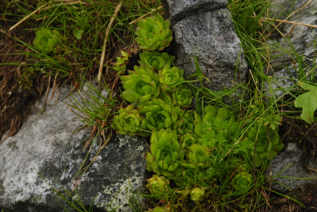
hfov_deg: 13.8
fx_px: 1311
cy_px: 101
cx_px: 136
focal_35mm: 149
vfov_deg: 9.3
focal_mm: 85
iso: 200
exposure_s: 1/200
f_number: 7.1
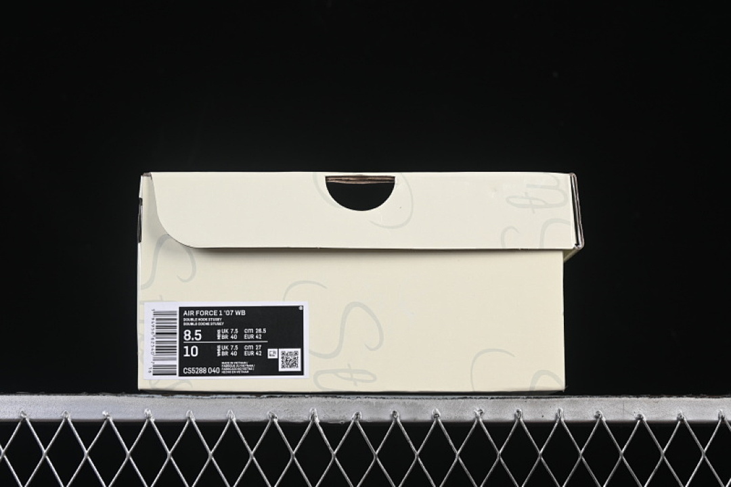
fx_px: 1523
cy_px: 244
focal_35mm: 75
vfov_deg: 18.2
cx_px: 366
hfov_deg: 27.0
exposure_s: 1/80
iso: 160
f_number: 8
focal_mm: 50
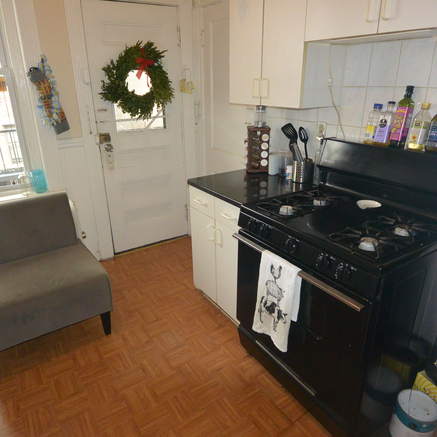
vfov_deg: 67.3
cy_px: 218
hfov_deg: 67.3
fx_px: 329
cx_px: 214
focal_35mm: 23
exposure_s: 1/125
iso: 560
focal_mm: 6.7
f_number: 3.5
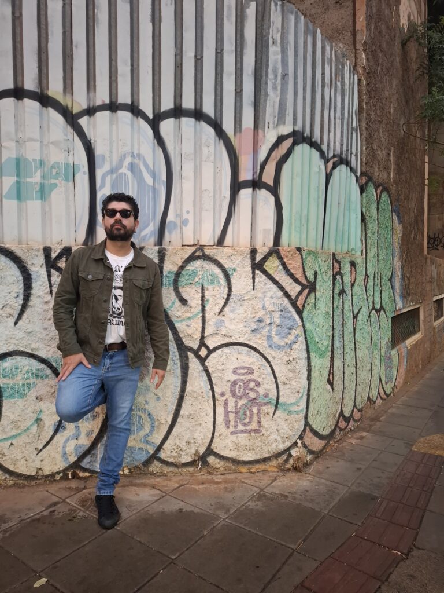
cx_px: 222
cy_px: 296
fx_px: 393
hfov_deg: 58.9
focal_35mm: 23
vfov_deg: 73.9
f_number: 1.8
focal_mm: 5.54
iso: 640
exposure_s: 1/24
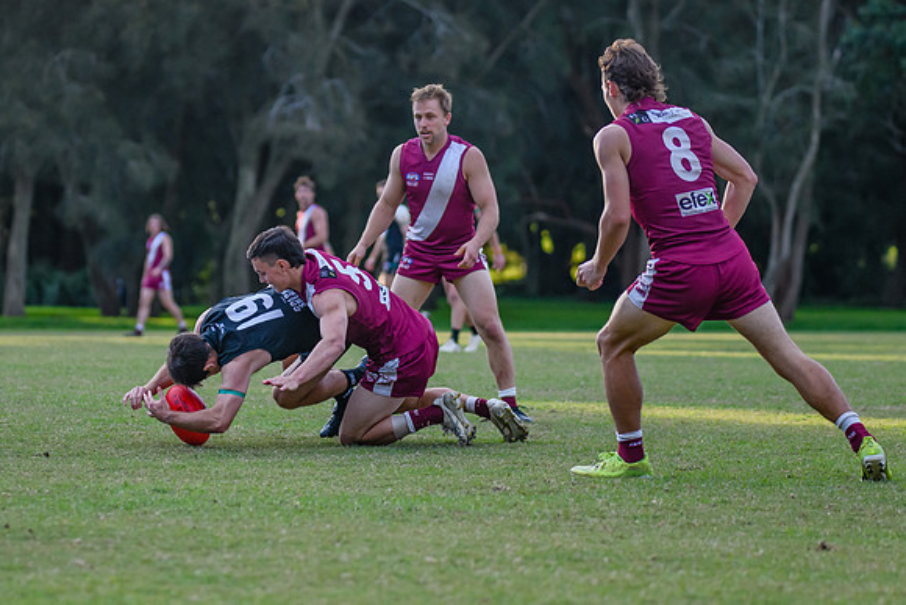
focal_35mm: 209
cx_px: 296
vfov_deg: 6.6
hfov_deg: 9.8
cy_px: 284
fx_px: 5267
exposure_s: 1/2500
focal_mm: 120
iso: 1400
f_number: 2.8
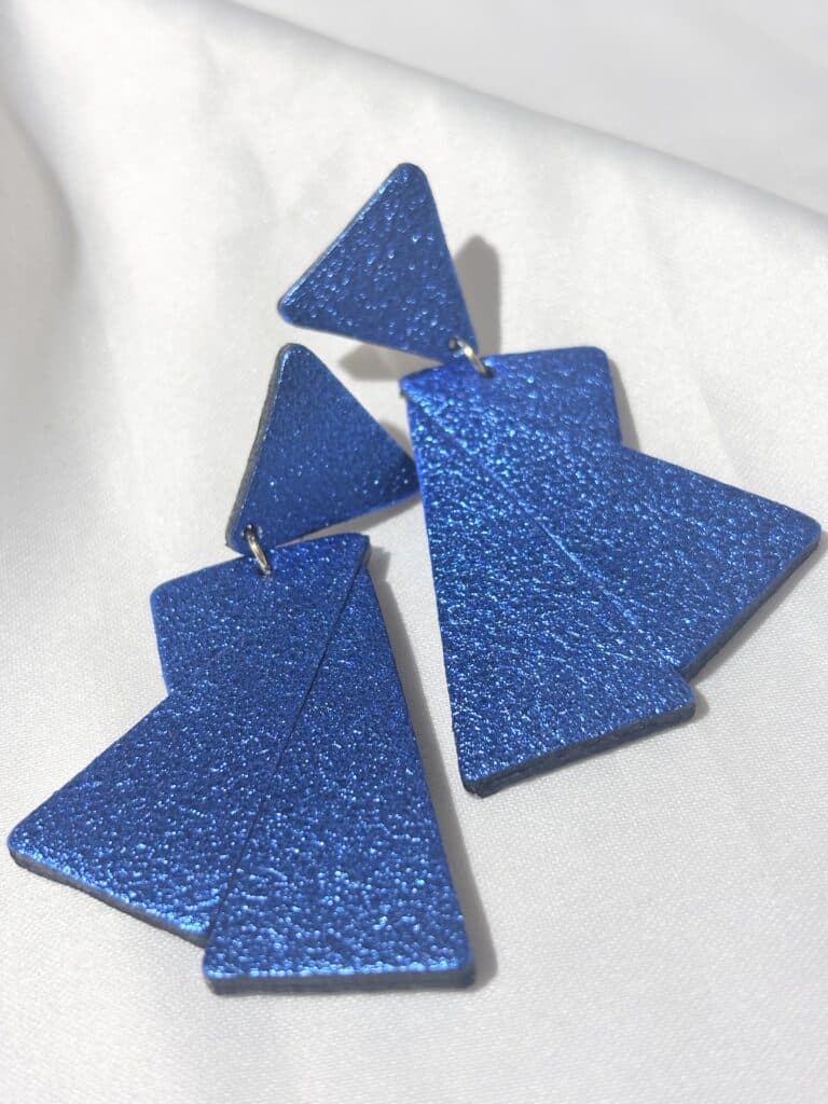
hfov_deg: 28.0
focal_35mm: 52
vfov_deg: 36.8
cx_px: 414
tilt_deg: -45.5
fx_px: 1658
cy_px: 552
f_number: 1.6
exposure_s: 1/204
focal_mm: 5.96
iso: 32
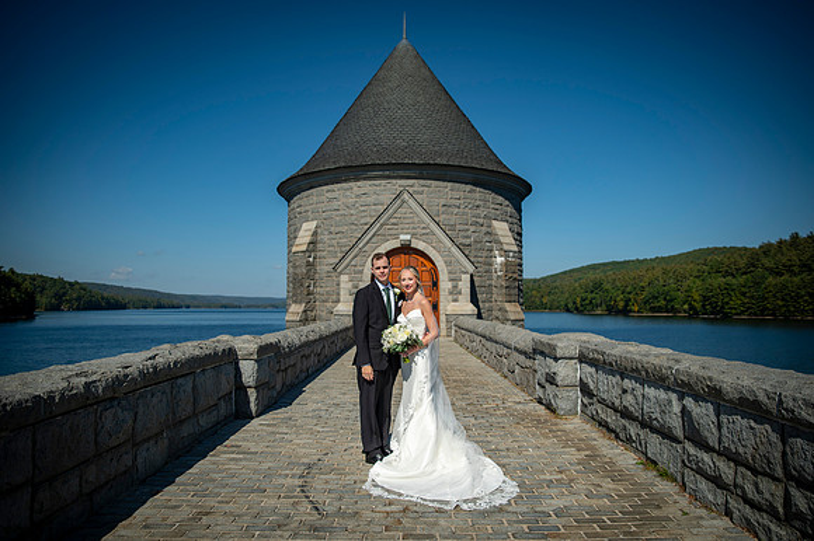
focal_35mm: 25
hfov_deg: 72.4
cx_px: 407
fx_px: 556
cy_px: 270
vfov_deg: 52.0
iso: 80
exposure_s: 1/4000
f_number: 2.8
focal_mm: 24
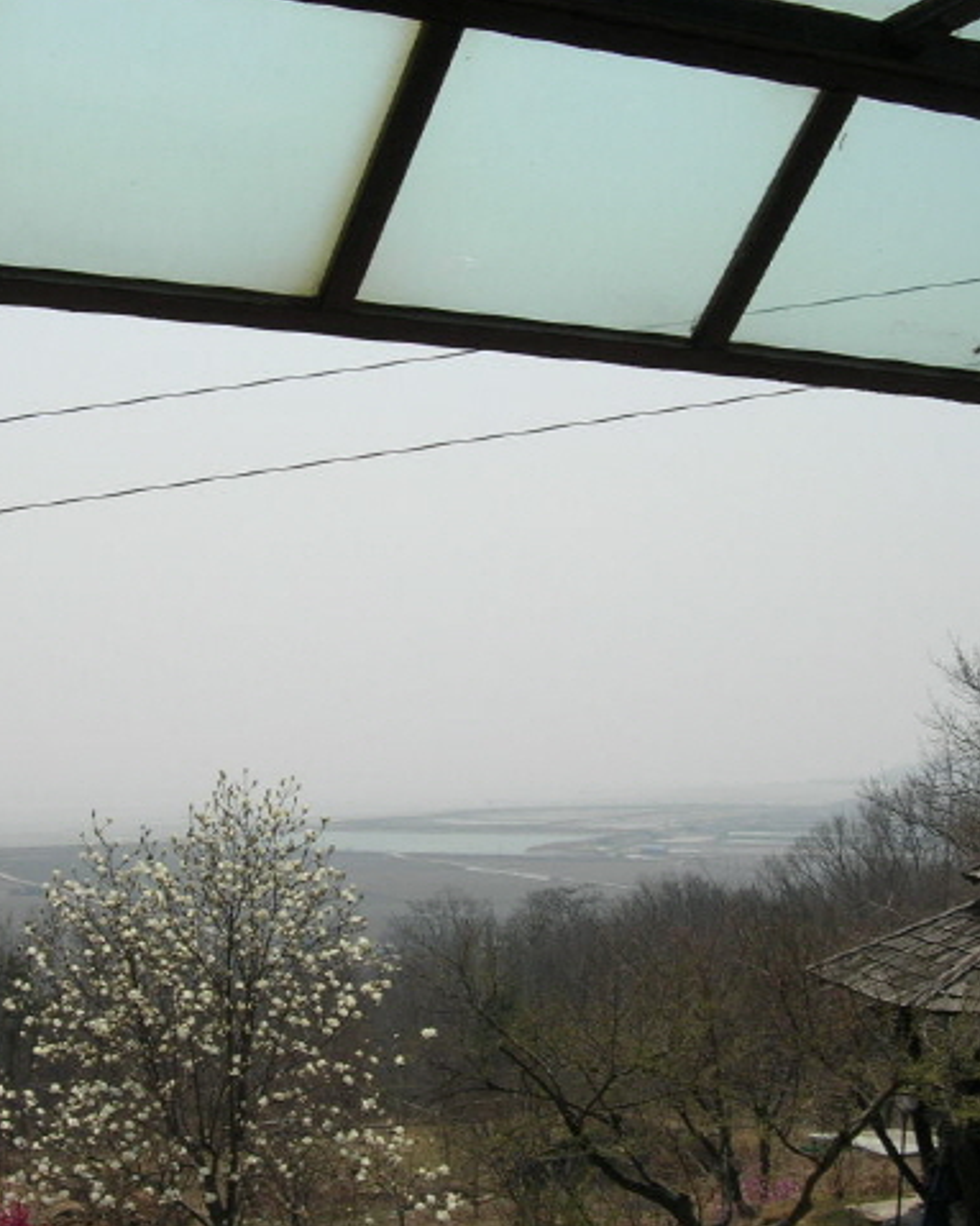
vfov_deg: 30.5
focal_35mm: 62
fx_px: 2249
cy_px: 607
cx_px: 386
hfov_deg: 24.5
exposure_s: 1/1082
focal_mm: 7.8
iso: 64
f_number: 4.8
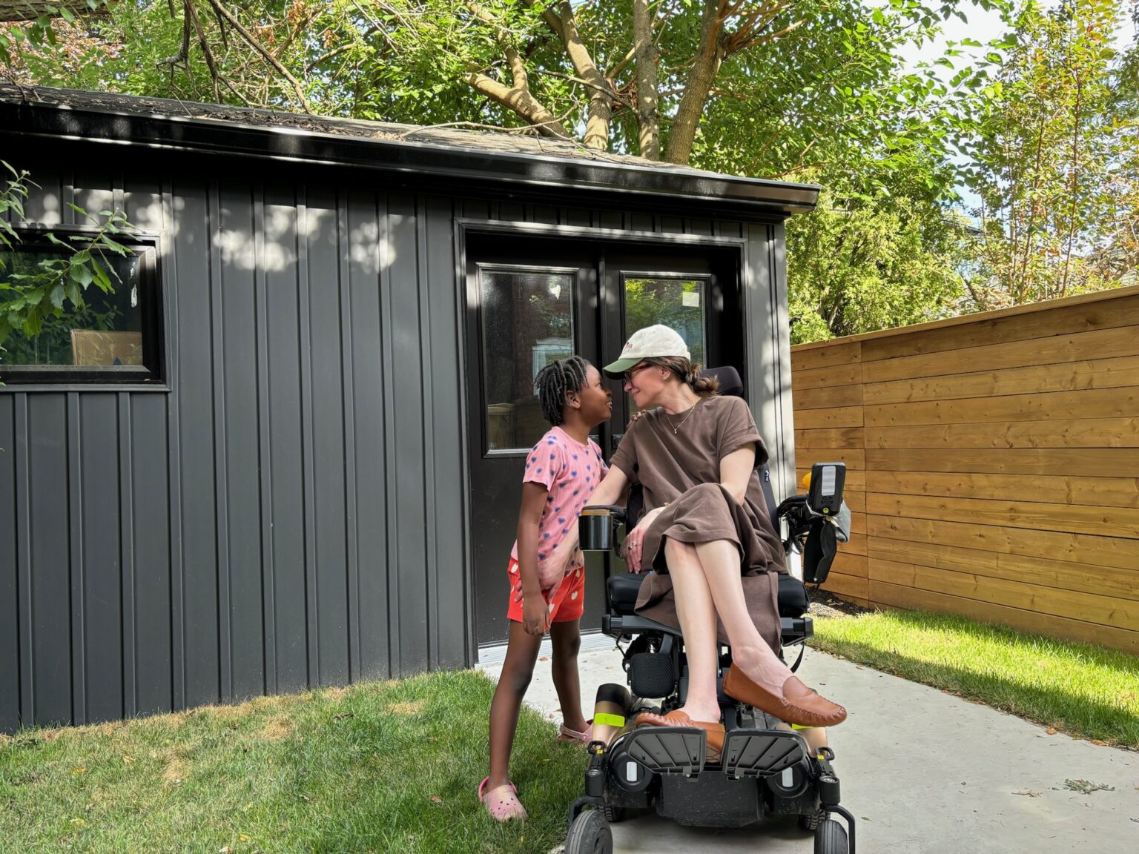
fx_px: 856
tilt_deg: -1.0
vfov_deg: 53.1
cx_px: 570
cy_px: 427
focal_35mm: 26
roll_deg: +1.0
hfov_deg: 67.3
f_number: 1.6
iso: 50
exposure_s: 1/121
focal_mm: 5.96
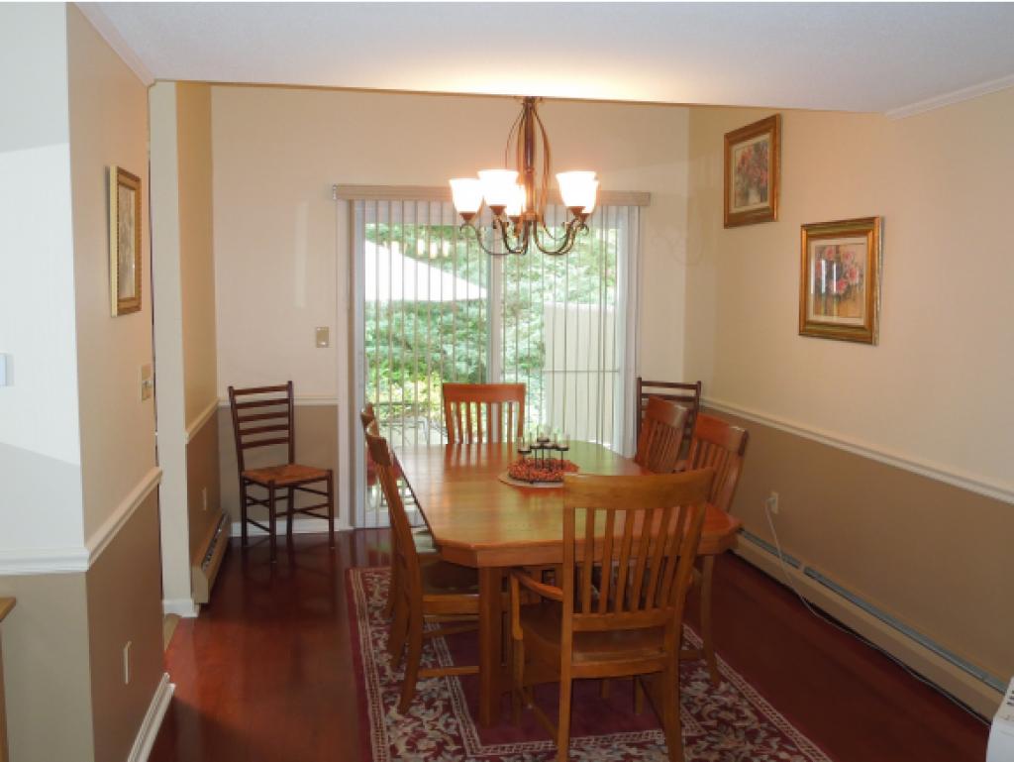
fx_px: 909
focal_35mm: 31
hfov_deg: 58.3
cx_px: 507
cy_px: 381
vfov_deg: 45.5
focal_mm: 5.6
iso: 400
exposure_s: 1/50
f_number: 3.6
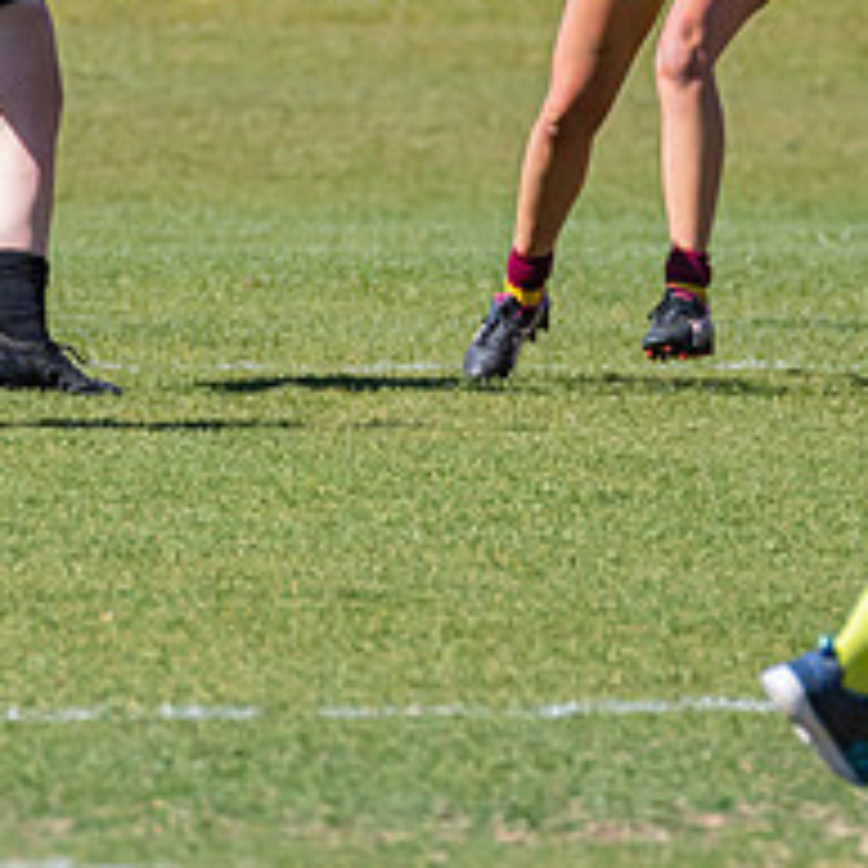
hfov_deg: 0.8
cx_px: 216
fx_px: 59746
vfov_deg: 0.8
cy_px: 119
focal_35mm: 2106
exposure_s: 1/2500
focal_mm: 550
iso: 800
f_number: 8
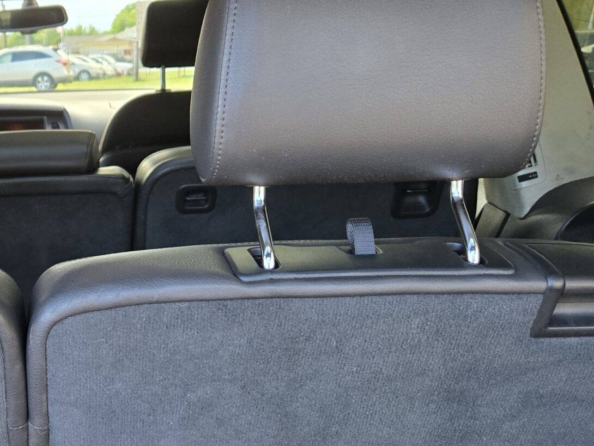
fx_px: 927
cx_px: 17
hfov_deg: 33.0
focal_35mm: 54
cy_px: 327
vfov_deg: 26.7
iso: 160
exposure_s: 1/180
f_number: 1.8
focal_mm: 5.4
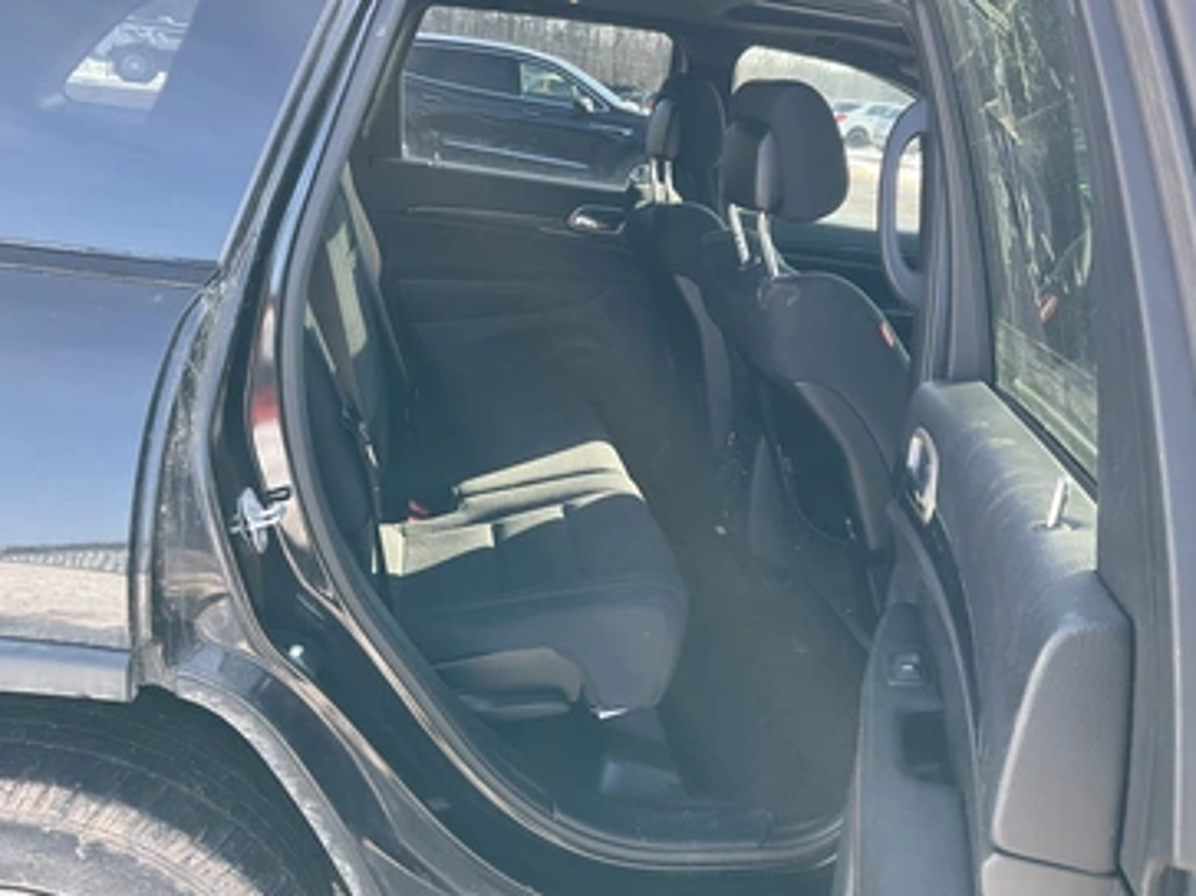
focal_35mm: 32
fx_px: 1105
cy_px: 425
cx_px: 629
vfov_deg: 44.1
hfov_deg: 56.8
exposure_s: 1/172
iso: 32
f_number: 1.8
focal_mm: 3
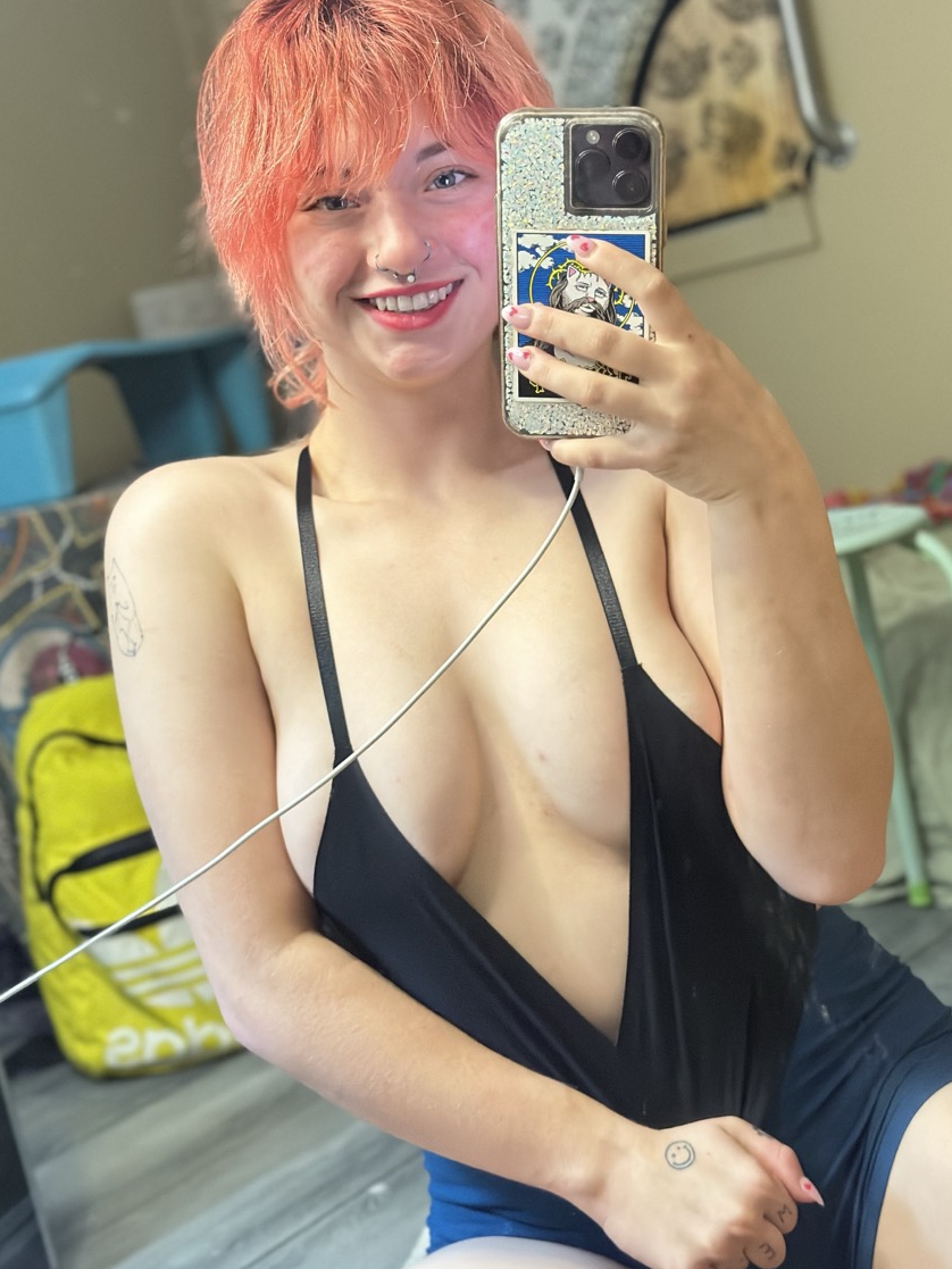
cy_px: 608
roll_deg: +13.7
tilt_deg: -15.0
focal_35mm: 55
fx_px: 2016
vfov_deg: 34.9
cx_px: 461
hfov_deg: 26.6
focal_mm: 6.86
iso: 1000
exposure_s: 1/30
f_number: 1.78
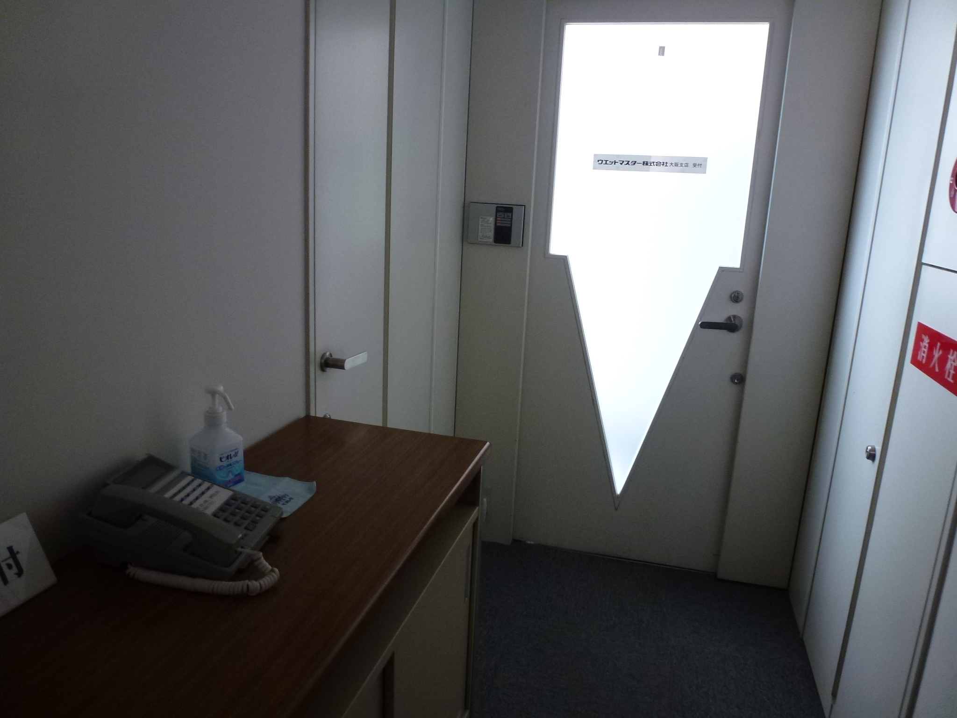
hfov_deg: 71.6
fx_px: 664
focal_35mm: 24
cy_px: 359
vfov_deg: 56.8
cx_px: 478
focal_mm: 4.3
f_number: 3.3
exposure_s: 1/20
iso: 200
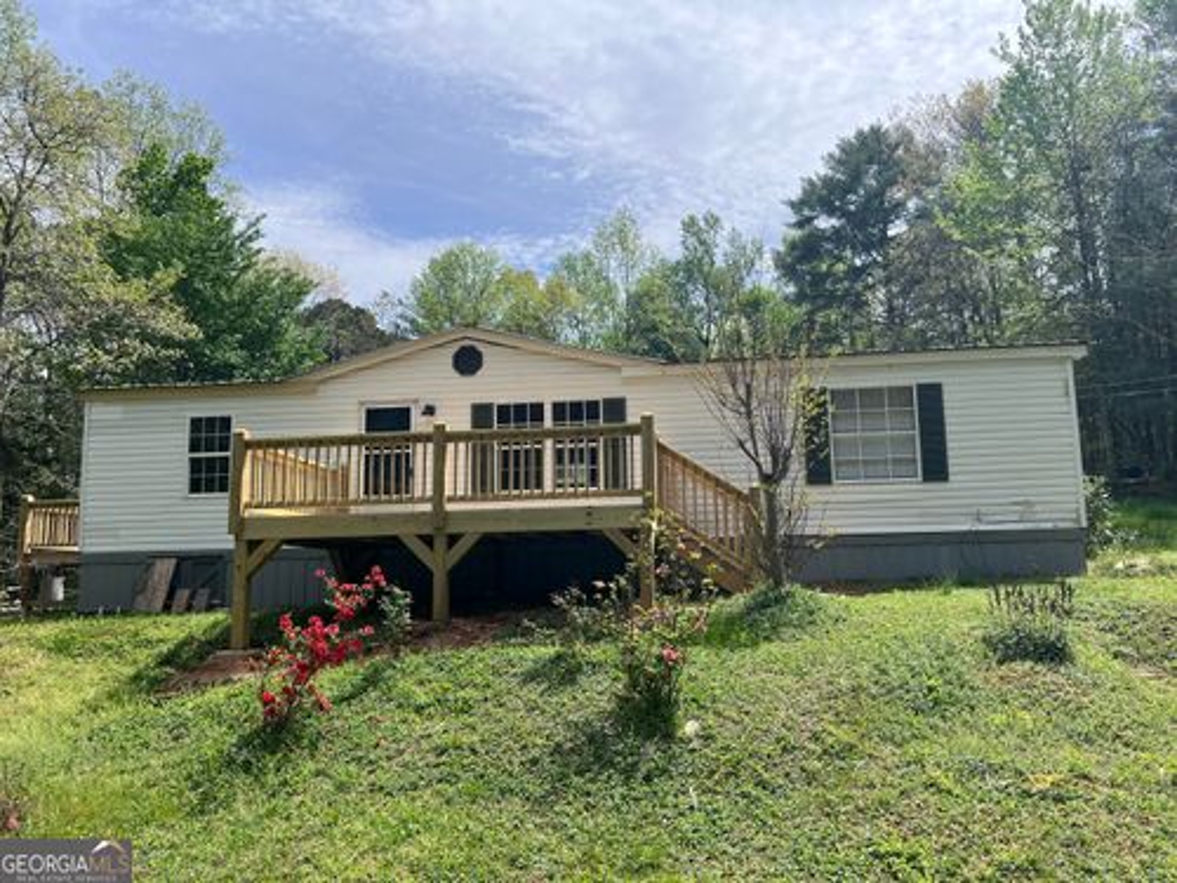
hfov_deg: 67.3
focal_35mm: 26
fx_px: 884
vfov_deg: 53.1
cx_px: 588
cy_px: 442
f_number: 1.5
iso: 50
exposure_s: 1/5076
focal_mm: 5.7
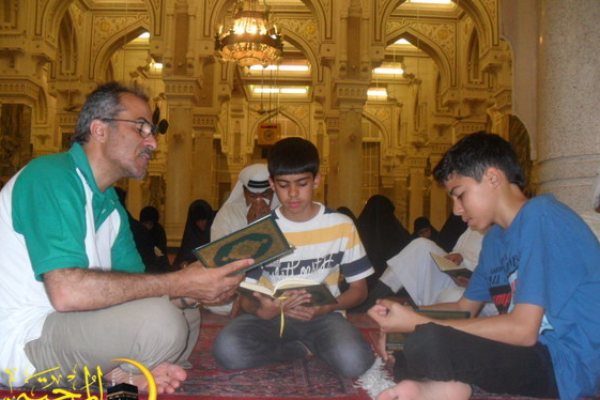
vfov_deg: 35.9
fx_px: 617
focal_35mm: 37
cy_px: 212
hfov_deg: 51.9
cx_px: 301
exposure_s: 1/45
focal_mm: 6.3
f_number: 3
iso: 200
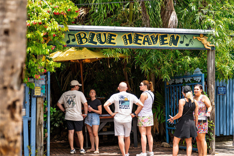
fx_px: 474
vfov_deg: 18.7
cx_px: 122
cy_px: 81
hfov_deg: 27.7
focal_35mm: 73
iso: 64
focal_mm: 70
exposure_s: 1/500
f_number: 2.5
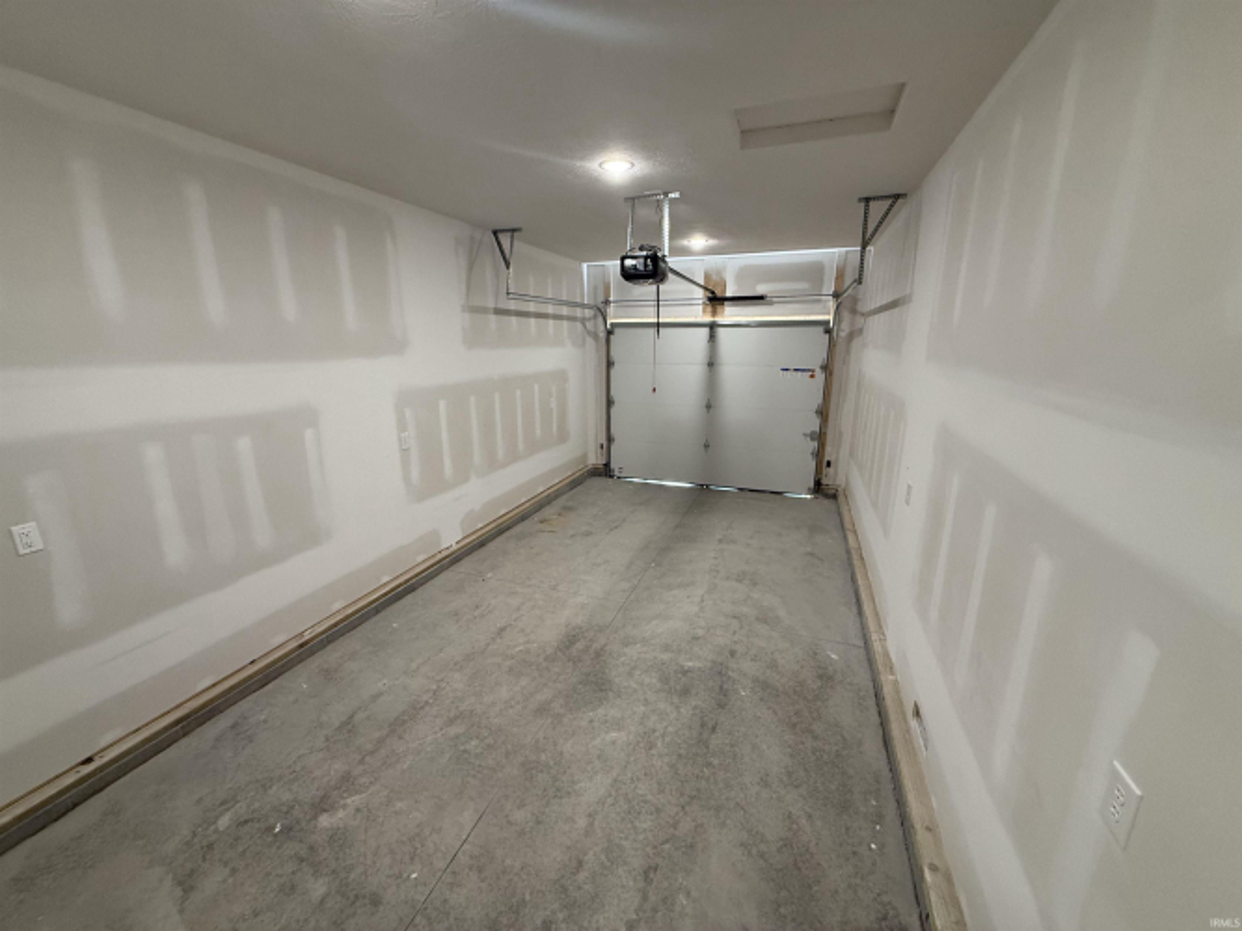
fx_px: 502
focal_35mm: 14
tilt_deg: -14.0
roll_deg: -0.6
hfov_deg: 102.1
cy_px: 466
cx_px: 621
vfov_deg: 85.7
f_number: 2.2
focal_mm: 2.22
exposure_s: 1/60
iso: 250
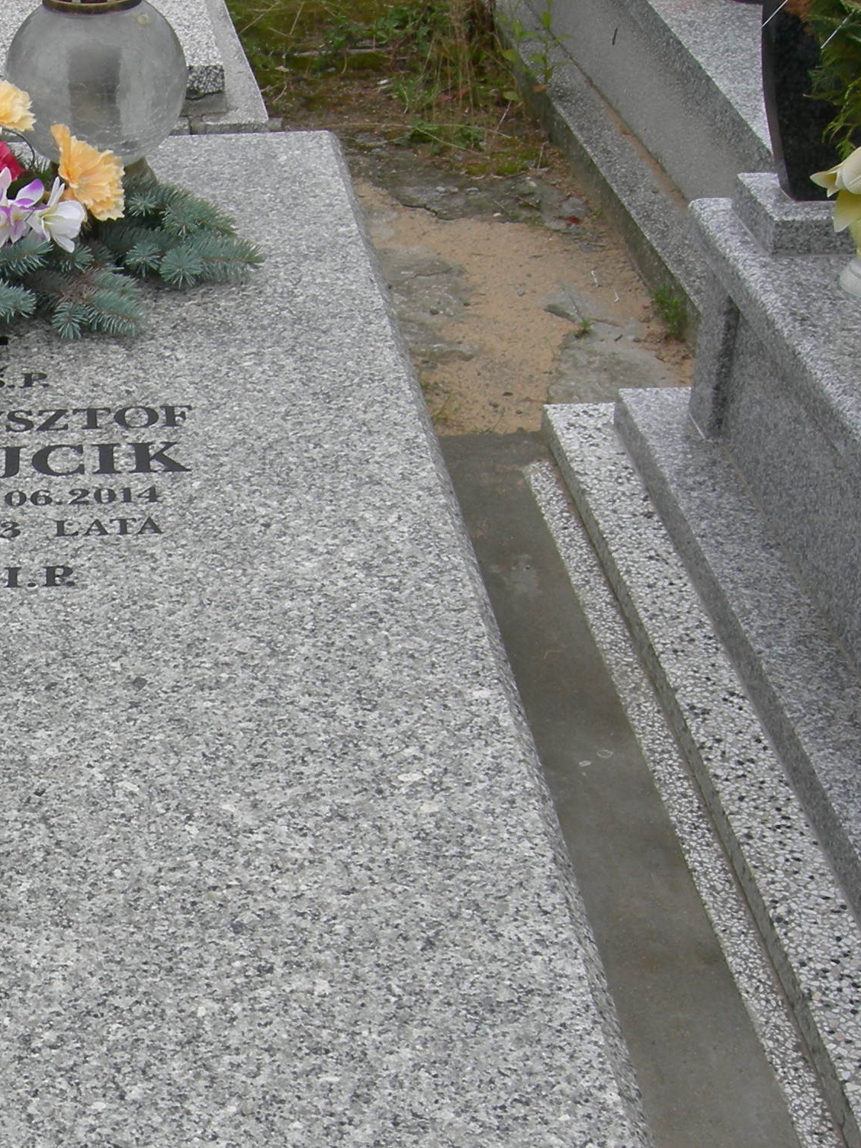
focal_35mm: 62
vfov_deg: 31.0
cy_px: 740
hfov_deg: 22.2
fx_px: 2056
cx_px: -106
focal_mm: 7.5
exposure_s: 1/195
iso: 64
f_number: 5.4
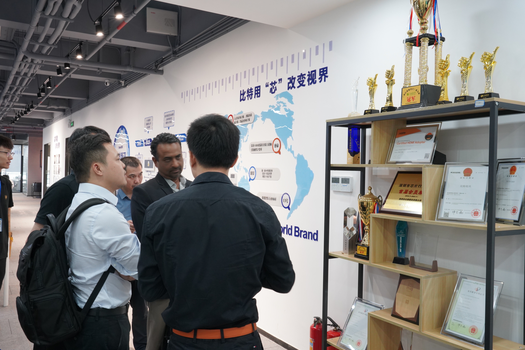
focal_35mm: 31
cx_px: 262
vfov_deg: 42.3
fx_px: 452
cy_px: 175
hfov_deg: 60.3
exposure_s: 1/20
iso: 2500
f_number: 11
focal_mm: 31
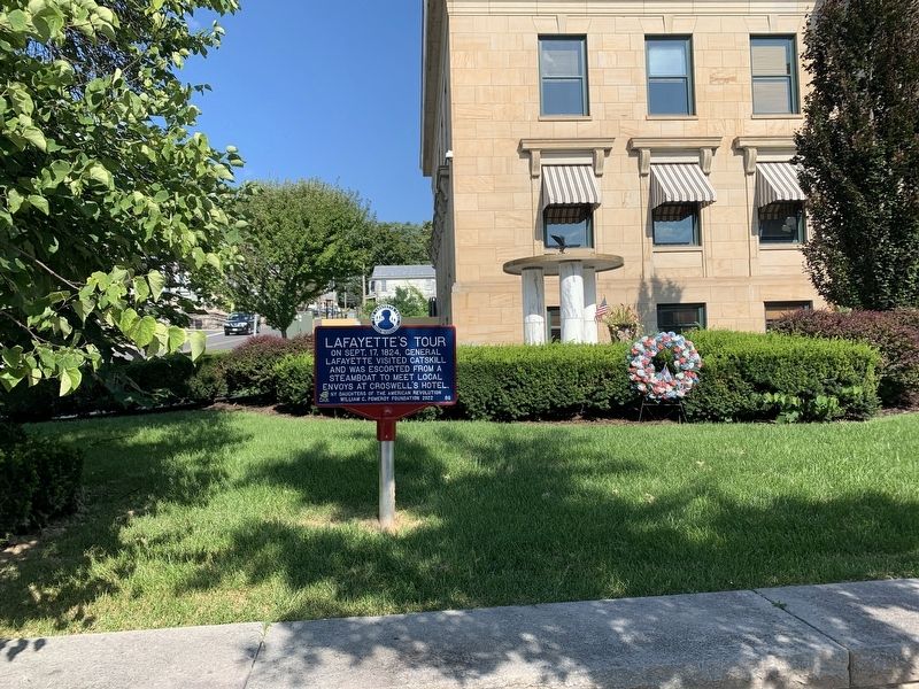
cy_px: 344
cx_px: 460
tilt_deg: +2.5
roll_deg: +0.9
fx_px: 690
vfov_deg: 53.1
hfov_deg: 67.3
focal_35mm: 26
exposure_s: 1/1748
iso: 25
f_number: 1.8
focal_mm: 4.25
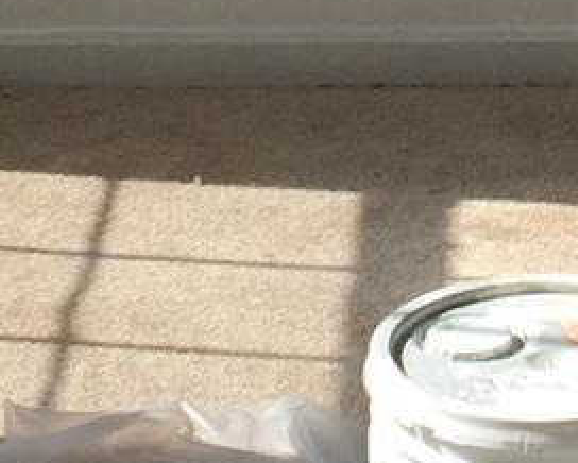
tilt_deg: -8.3
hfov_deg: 9.0
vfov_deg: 7.0
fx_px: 3646
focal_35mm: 213
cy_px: -440
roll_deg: +0.0
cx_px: 697
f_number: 2.2
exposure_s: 1/962
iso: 25
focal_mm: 4.15
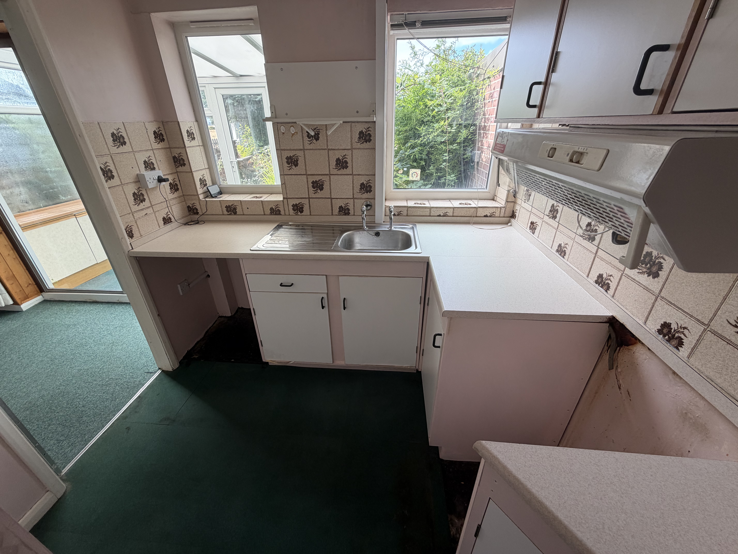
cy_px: 277
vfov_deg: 85.7
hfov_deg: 102.1
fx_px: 298
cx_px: 369
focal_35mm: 14
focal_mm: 2.22
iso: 64
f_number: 2.2
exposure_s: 1/121
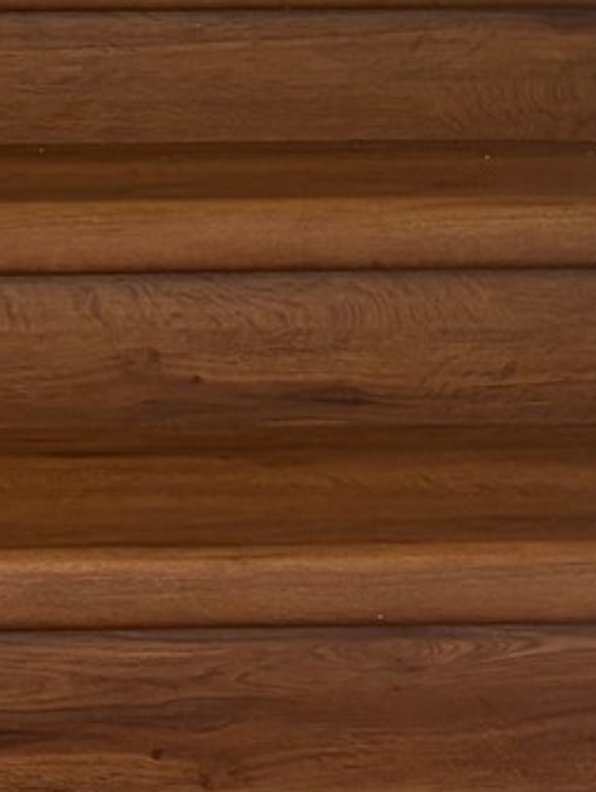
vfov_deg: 15.4
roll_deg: -0.2
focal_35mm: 124
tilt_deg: -4.2
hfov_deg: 12.0
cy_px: -92
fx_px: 2841
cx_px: 196
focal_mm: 5.96
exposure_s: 1/120
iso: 64
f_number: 1.6
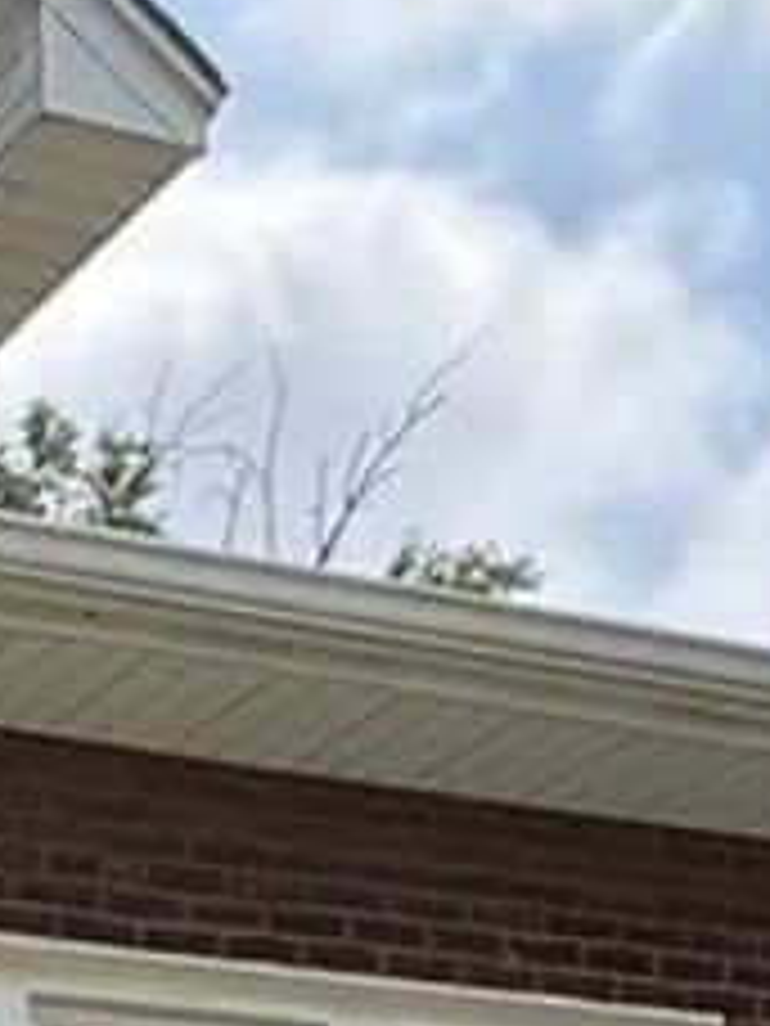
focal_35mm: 84
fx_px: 2491
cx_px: -896
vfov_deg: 17.5
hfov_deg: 14.0
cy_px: 1991
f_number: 2.2
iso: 64
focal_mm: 2.22
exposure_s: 1/910
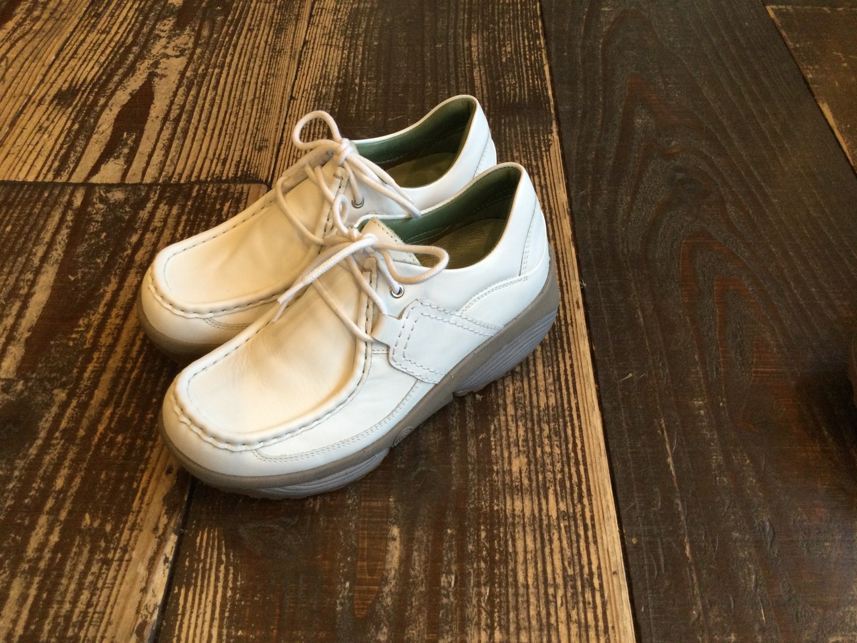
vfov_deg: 45.4
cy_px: 322
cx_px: 428
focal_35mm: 31
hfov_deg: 58.4
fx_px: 767
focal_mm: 3.3
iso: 100
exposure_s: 1/30
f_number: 2.4
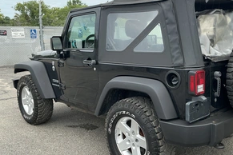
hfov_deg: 48.0
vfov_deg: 33.4
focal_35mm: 40
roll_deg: -0.3
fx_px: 259
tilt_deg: -7.6
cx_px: 147
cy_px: 79
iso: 25
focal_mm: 3
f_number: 1.8
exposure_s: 1/519
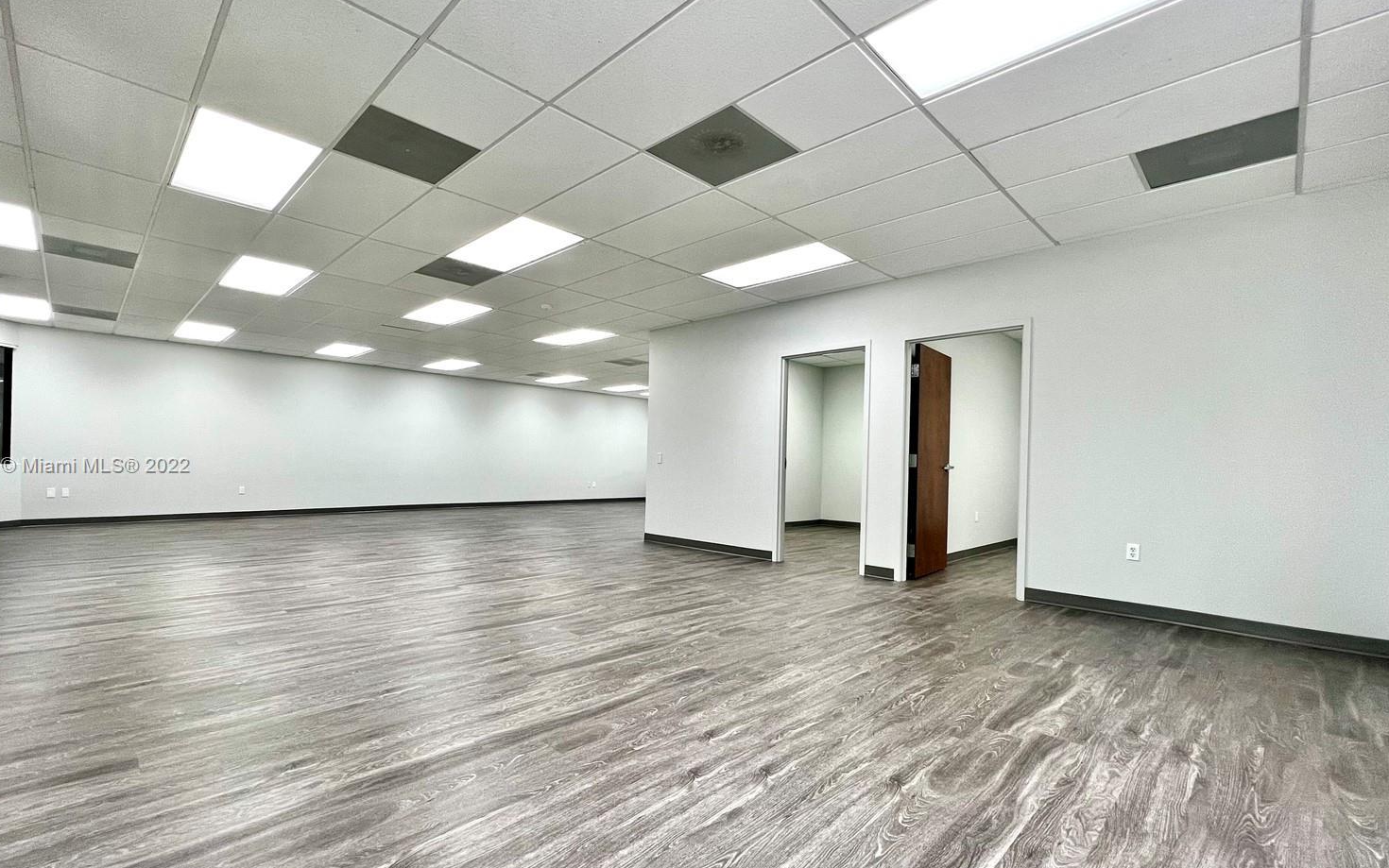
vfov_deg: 74.7
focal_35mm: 15
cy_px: 467
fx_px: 568
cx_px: 643
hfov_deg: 101.3
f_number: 1.8
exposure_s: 1/122
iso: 125
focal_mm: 1.57
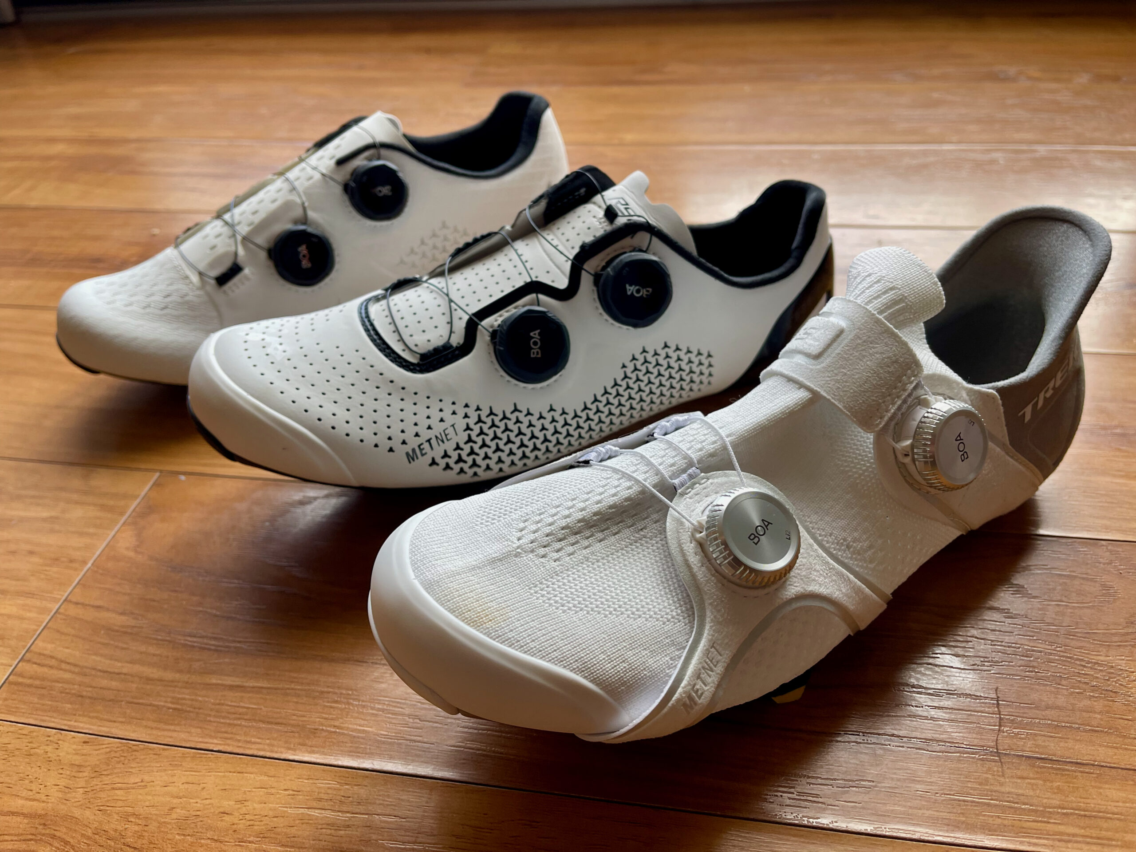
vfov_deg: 54.9
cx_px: 568
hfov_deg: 69.4
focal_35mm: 25
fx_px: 820
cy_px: 426
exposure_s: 1/121
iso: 125
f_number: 1.6
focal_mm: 5.1
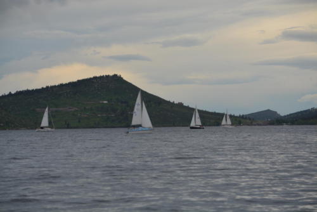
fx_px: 1454
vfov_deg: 8.3
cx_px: 158
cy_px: 106
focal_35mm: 165
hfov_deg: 12.4
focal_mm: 110
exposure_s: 1/1600
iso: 400
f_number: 6.3
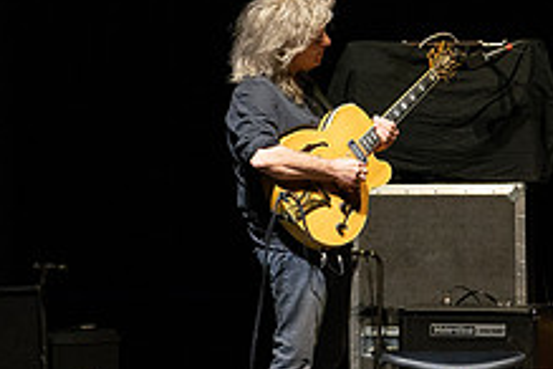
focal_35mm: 684
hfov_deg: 3.0
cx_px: 322
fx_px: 10506
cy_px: 12
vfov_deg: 2.0
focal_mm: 200
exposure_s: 1/250
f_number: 4.5
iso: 2500
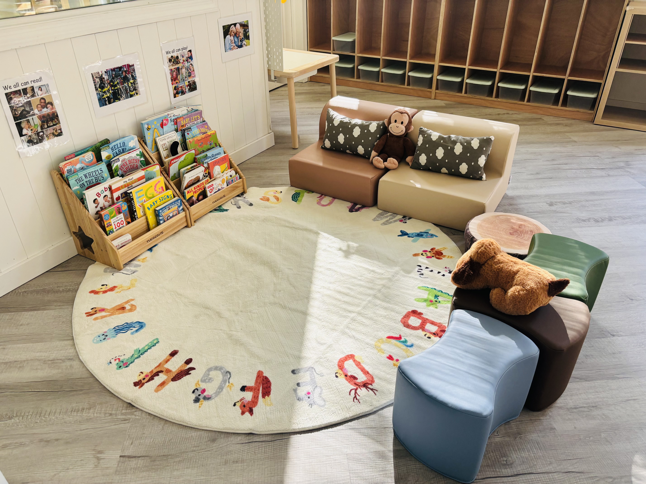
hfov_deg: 67.3
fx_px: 485
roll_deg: +0.0
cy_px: 242
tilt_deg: -33.1
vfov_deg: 53.1
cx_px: 323
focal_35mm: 26
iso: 80
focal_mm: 5.96
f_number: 1.6
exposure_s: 1/121
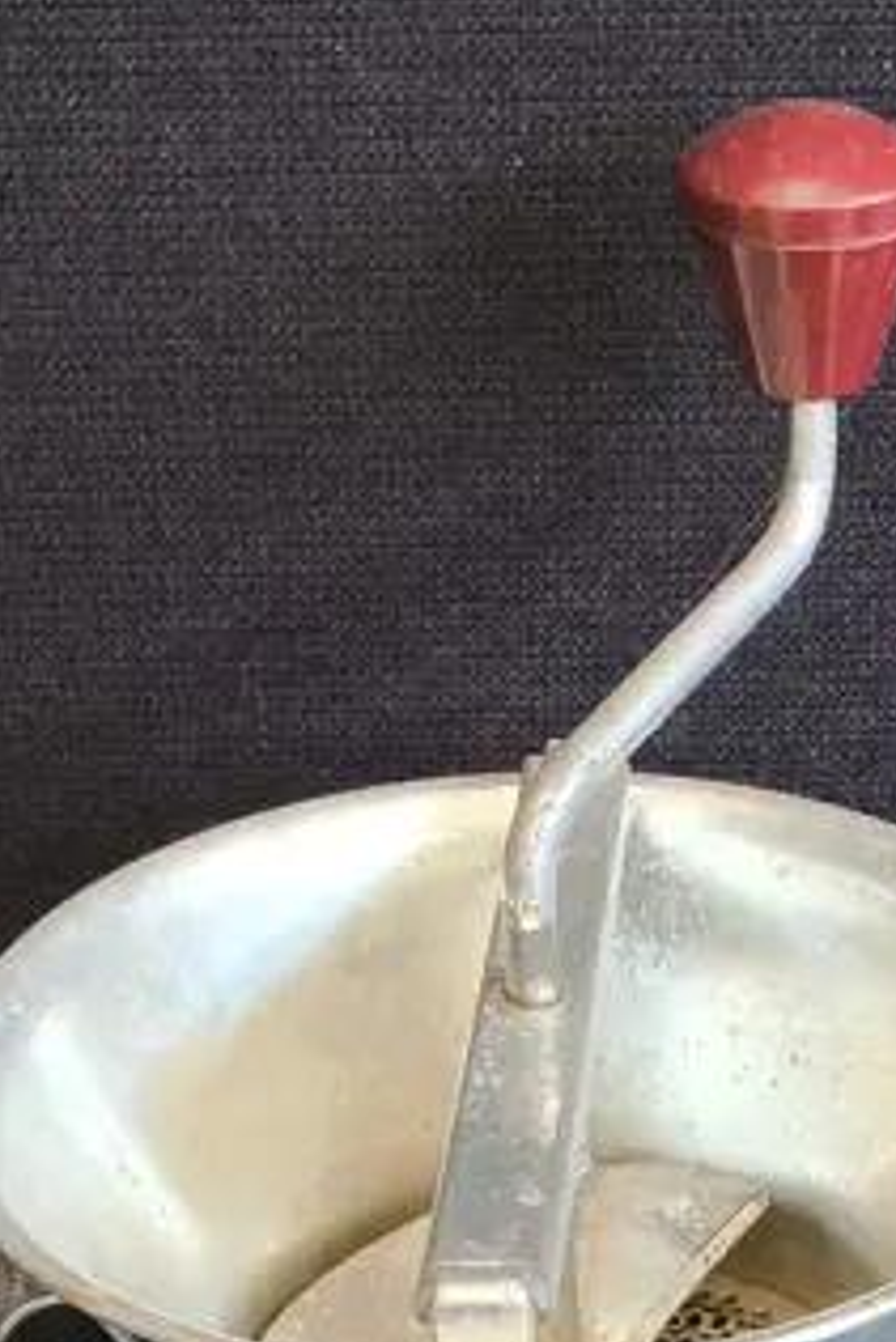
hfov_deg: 14.8
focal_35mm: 91
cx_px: 879
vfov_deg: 21.1
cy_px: 1512
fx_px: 3393
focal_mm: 2.87
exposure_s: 1/100
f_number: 2
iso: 250
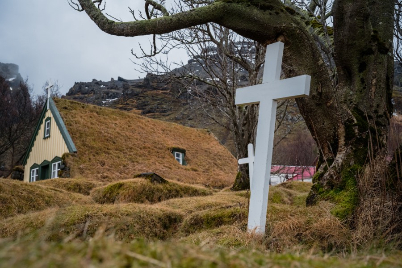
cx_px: 201
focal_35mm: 34
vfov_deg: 39.4
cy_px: 134
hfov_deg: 56.5
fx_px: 374
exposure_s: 1/125
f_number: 9
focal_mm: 33.5
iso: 1600
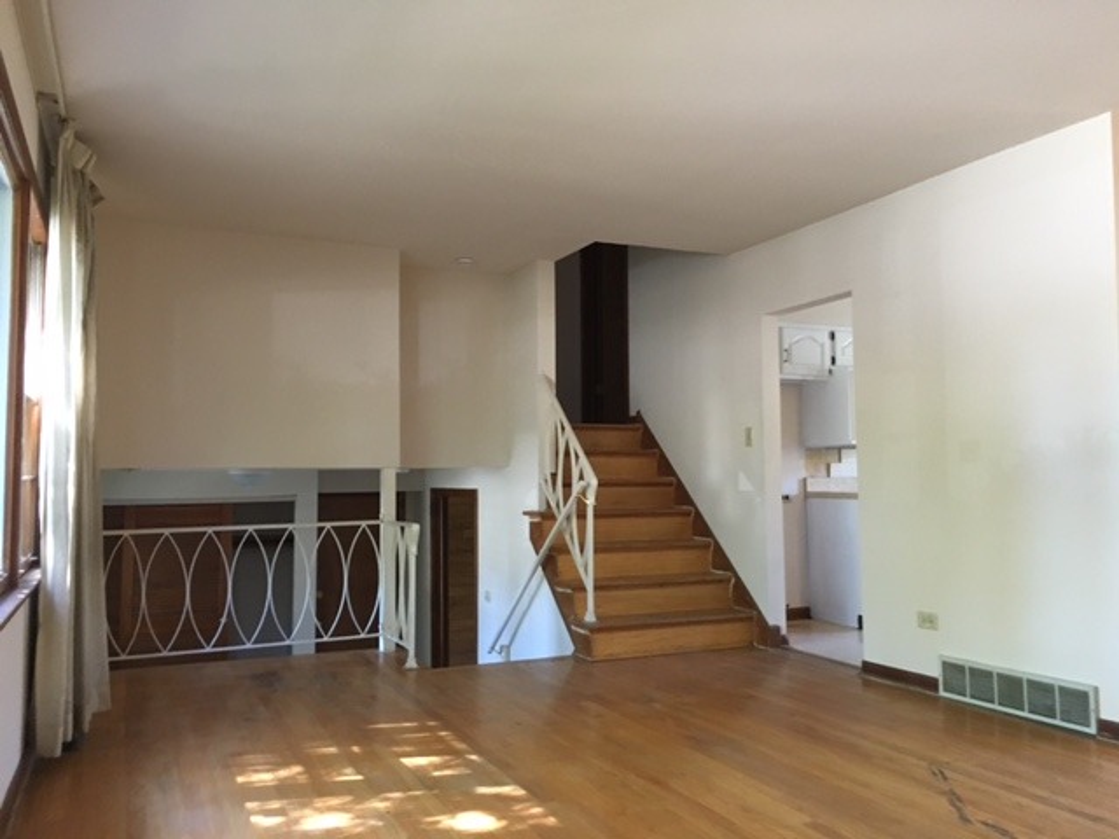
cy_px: 420
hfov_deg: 61.7
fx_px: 937
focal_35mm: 29
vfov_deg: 48.2
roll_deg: +0.5
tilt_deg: +3.3
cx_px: 560
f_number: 2.2
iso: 125
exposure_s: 1/30
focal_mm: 4.15
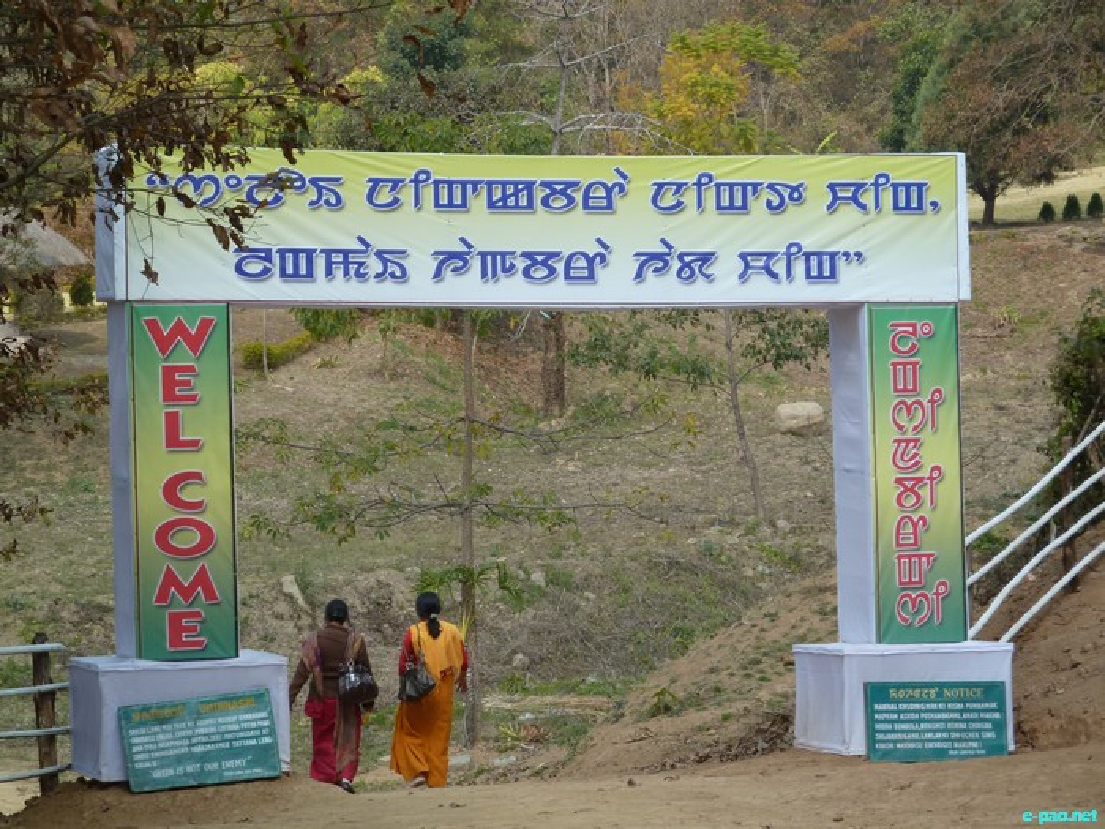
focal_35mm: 119
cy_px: 414
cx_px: 552
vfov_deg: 12.5
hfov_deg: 16.6
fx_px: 3799
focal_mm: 19.5
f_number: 4.4
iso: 125
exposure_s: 1/400
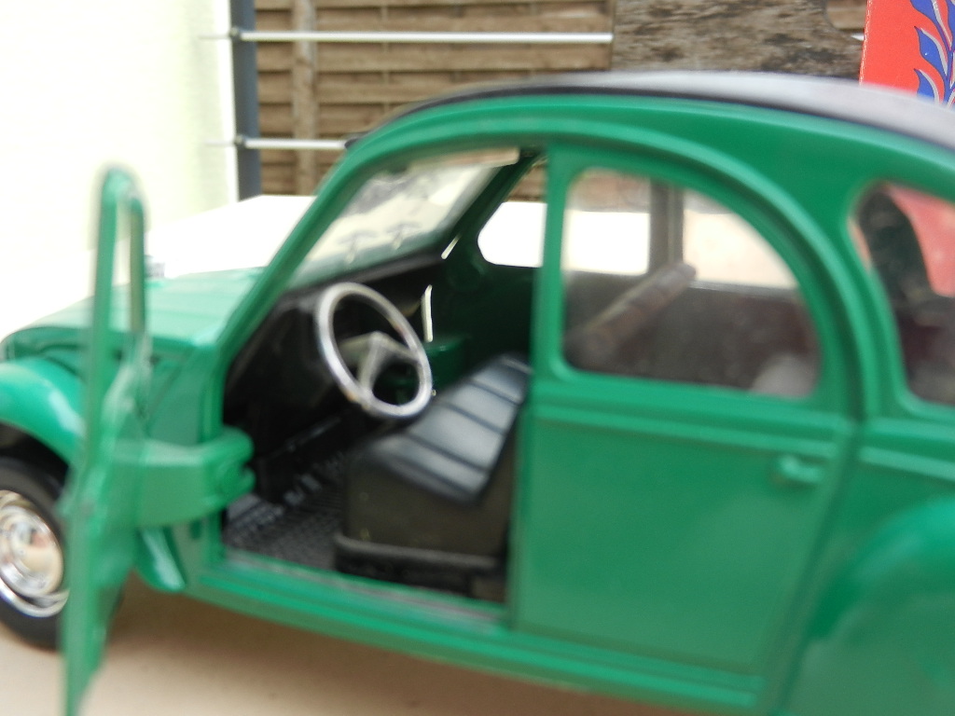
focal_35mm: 38
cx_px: 478
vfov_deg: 37.7
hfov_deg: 49.0
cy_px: 358
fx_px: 1048
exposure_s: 1/50
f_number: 4
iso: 160
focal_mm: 6.9
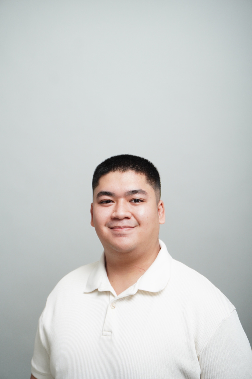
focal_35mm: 42
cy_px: 190
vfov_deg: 46.4
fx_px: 442
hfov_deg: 31.8
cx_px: 126
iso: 250
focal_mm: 28
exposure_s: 1/160
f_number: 5.6
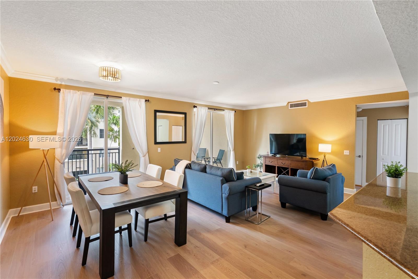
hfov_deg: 96.7
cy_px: 140
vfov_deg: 73.8
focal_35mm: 16
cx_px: 209
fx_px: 186
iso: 400
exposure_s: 1/1.67
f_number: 8
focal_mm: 16
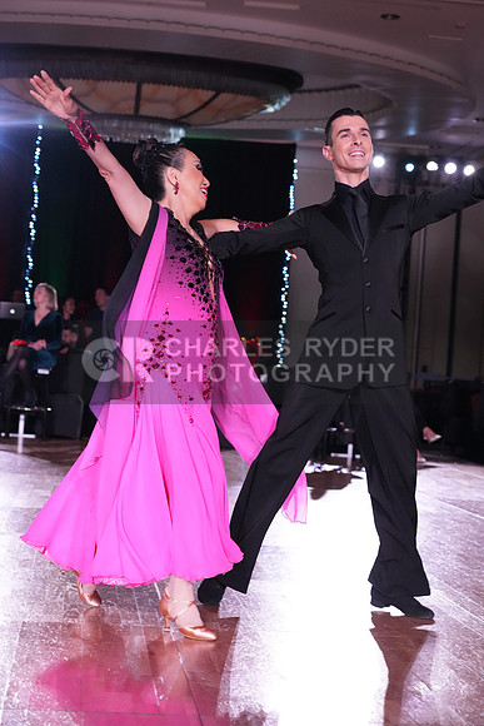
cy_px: 363
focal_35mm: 65
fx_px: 1310
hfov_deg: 20.9
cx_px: 242
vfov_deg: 31.0
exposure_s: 1/320
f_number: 5
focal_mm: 65
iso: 5000
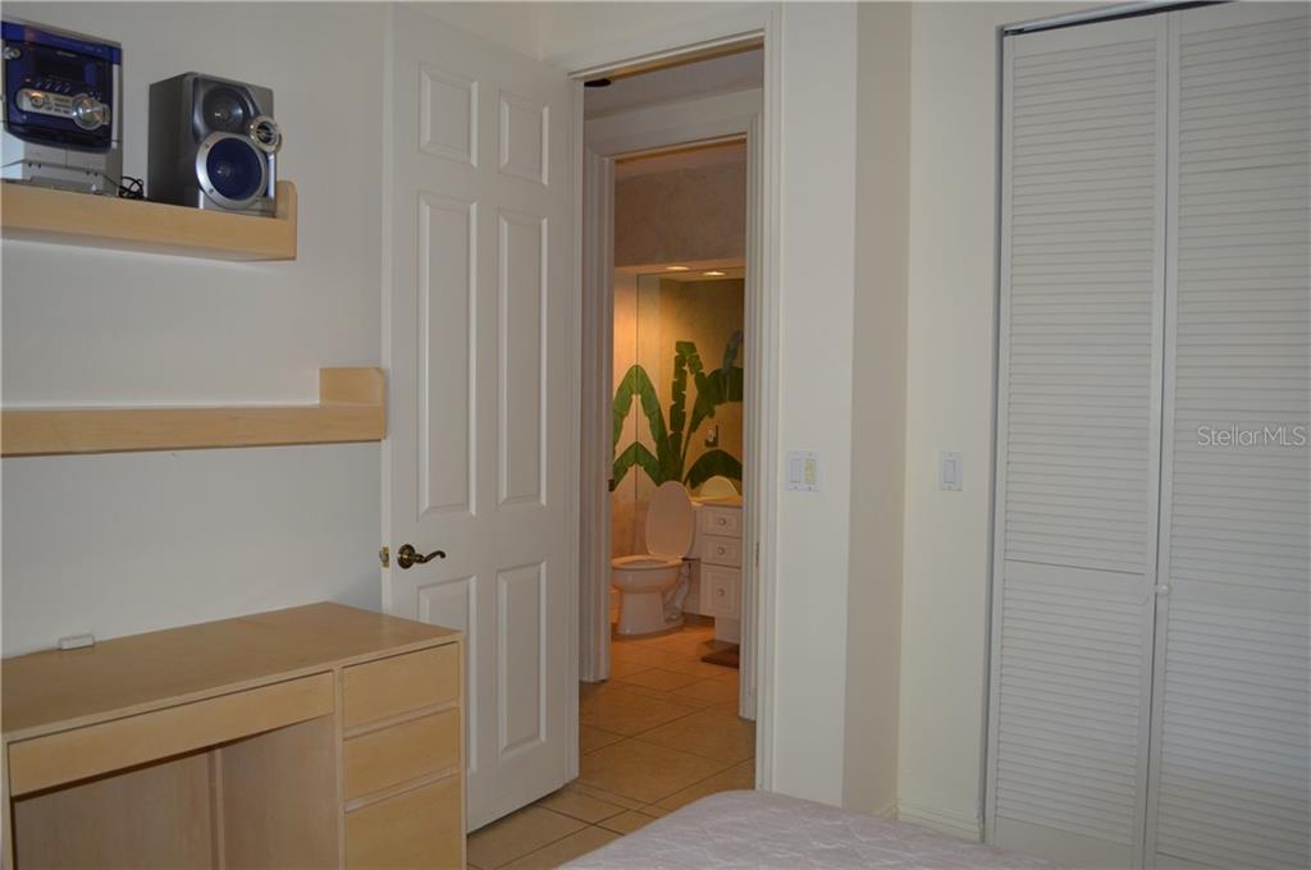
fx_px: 1091
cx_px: 656
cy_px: 435
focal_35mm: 30
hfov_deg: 62.0
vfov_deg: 43.5
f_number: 3.8
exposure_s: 1/60
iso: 400
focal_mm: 20
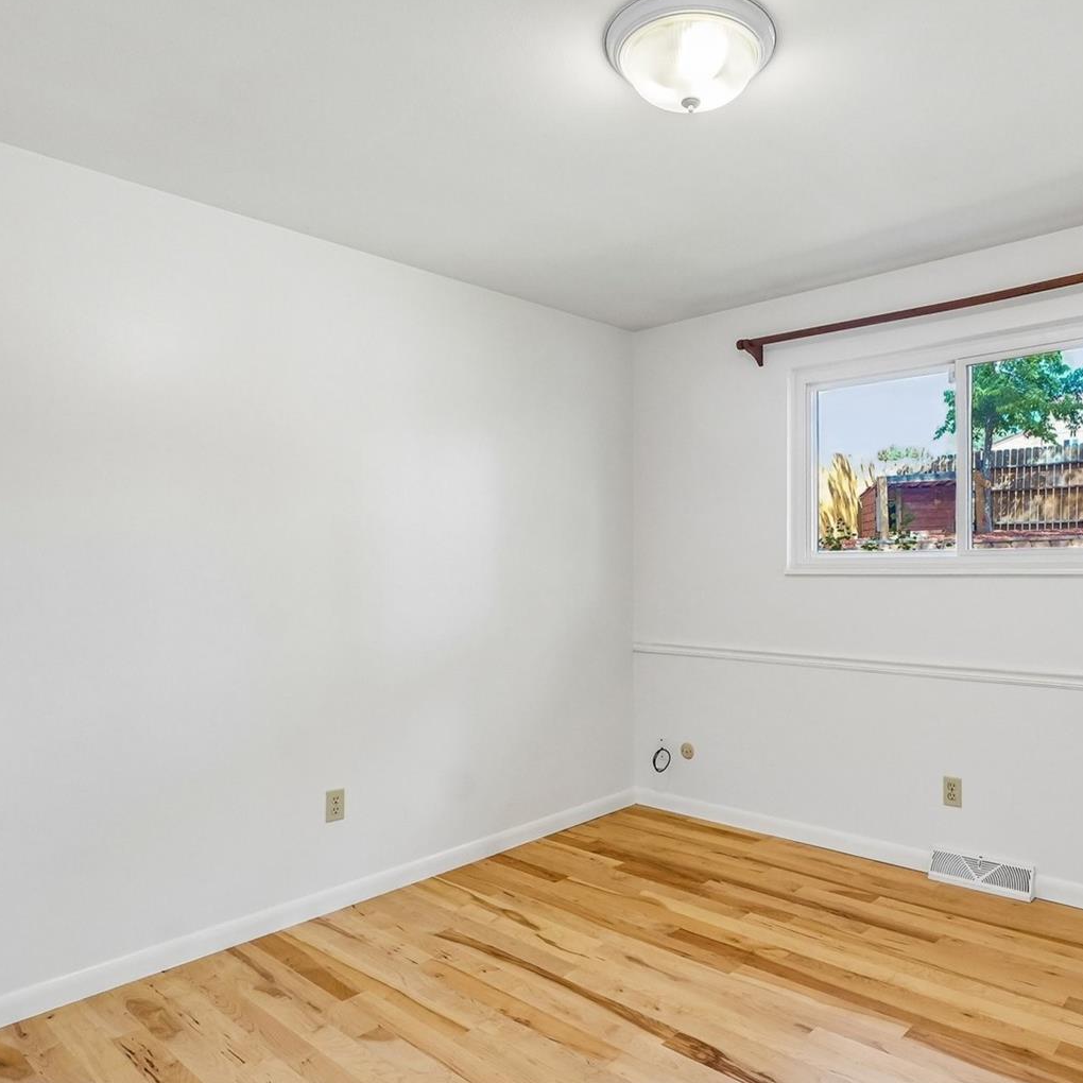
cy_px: 536
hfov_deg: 71.8
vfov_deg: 72.7
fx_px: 736
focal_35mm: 21
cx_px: 657
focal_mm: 10.4
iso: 800
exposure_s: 1/10
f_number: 8
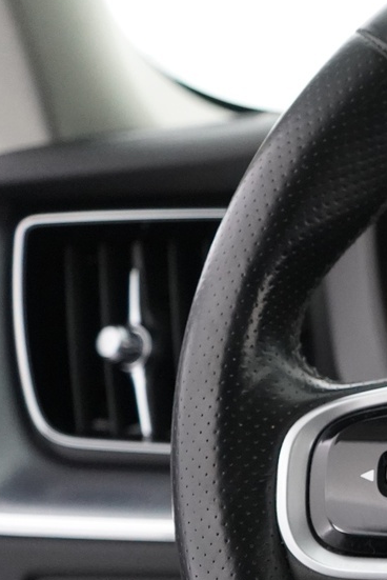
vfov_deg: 21.4
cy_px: 471
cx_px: 813
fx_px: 1514
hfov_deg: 12.5
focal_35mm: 94
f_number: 4
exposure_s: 1/60
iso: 5000
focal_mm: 32
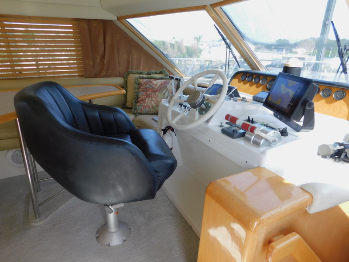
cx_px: 174
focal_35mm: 23
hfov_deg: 73.9
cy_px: 131
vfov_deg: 58.9
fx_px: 232
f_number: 3
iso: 125
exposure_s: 1/60
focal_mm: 4
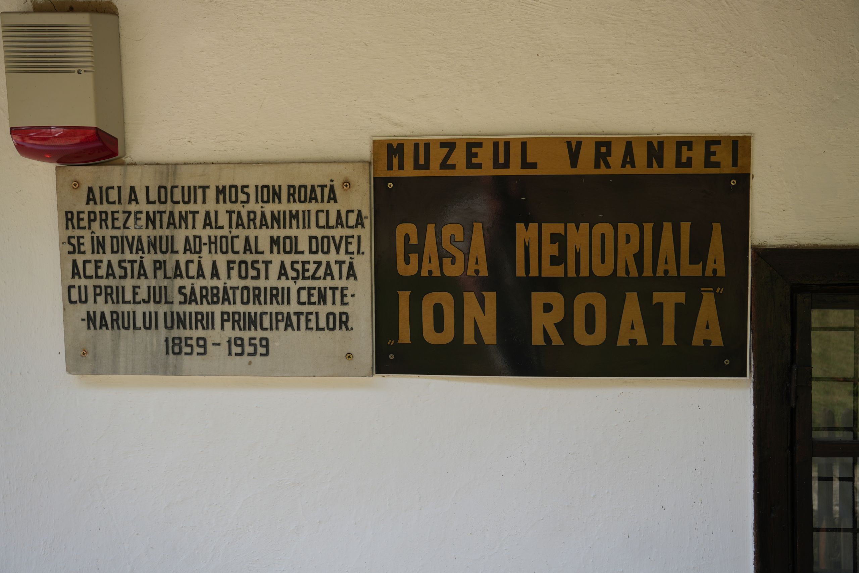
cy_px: 286
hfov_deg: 52.0
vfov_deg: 36.0
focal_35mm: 37
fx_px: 880
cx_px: 430
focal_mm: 24.6
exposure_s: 1/320
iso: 100
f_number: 3.5
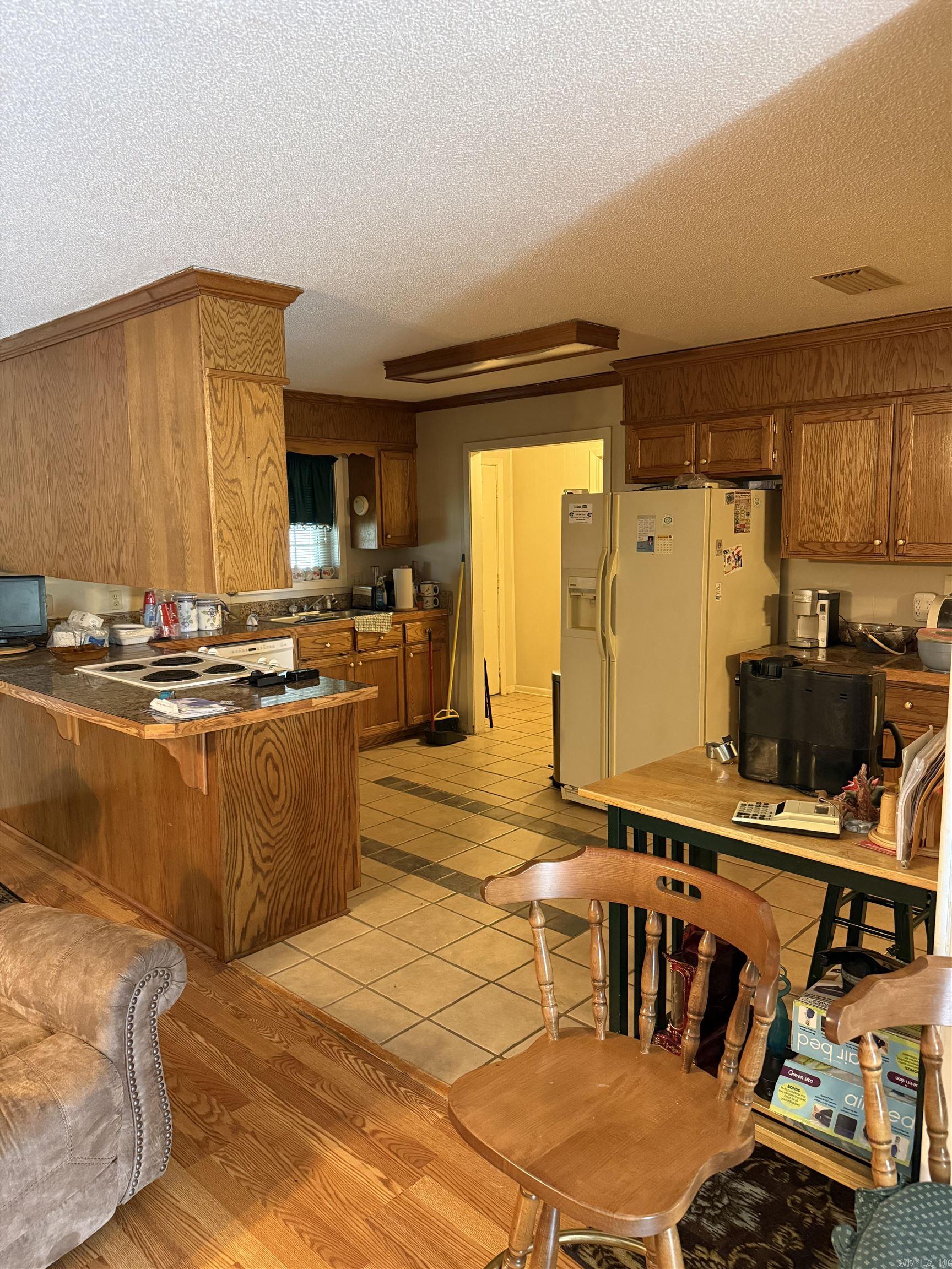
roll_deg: +0.7
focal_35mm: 24
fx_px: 880
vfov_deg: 71.6
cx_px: 476
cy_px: 634
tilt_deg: -6.9
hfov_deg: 56.8
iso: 800
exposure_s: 1/60
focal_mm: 6.76
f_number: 1.78
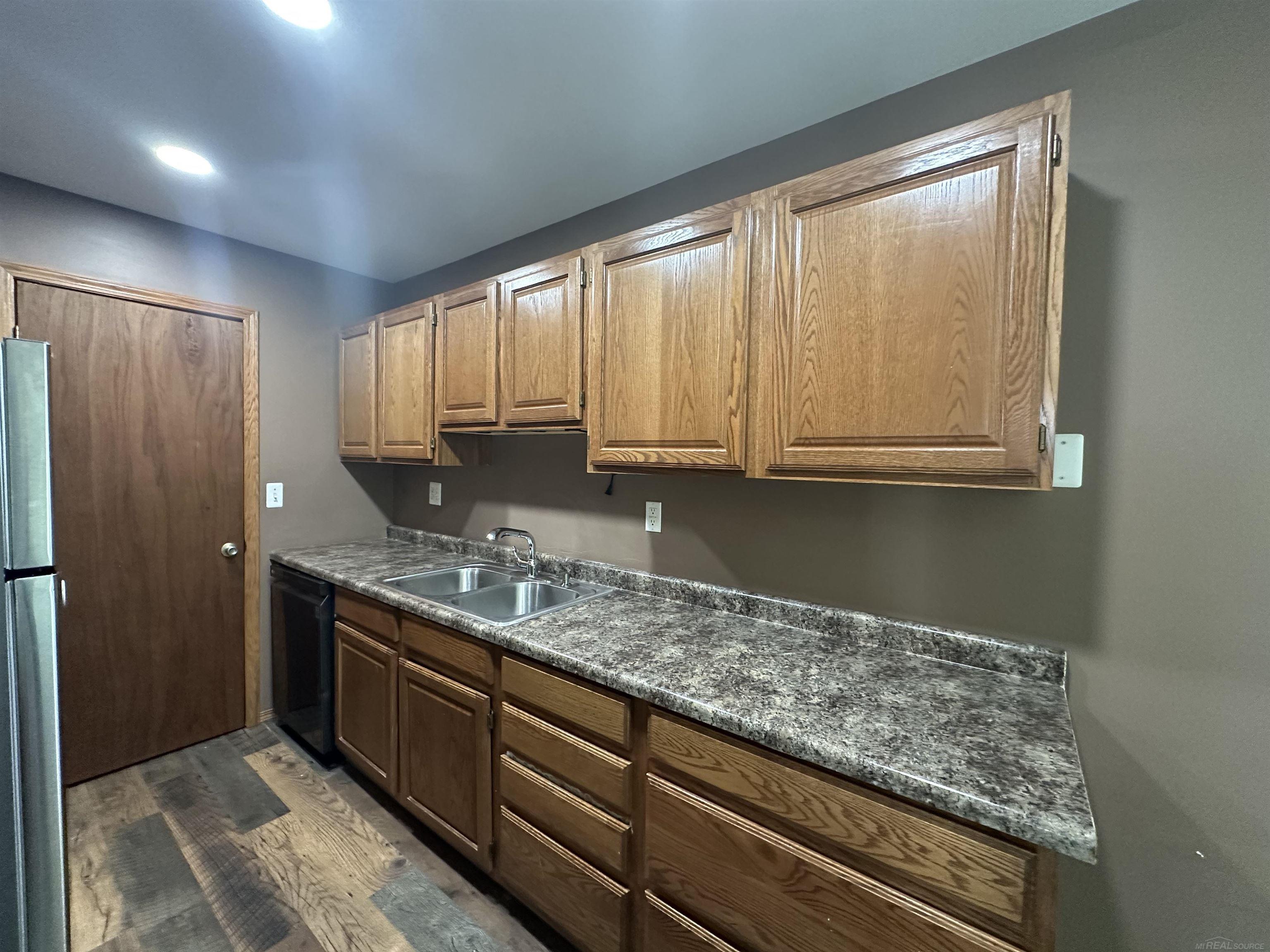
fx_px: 514
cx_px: 635
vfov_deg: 85.7
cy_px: 476
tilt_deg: -0.9
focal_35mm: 14
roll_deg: -1.2
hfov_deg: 102.1
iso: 500
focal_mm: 2.22
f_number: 2.2
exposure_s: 1/60
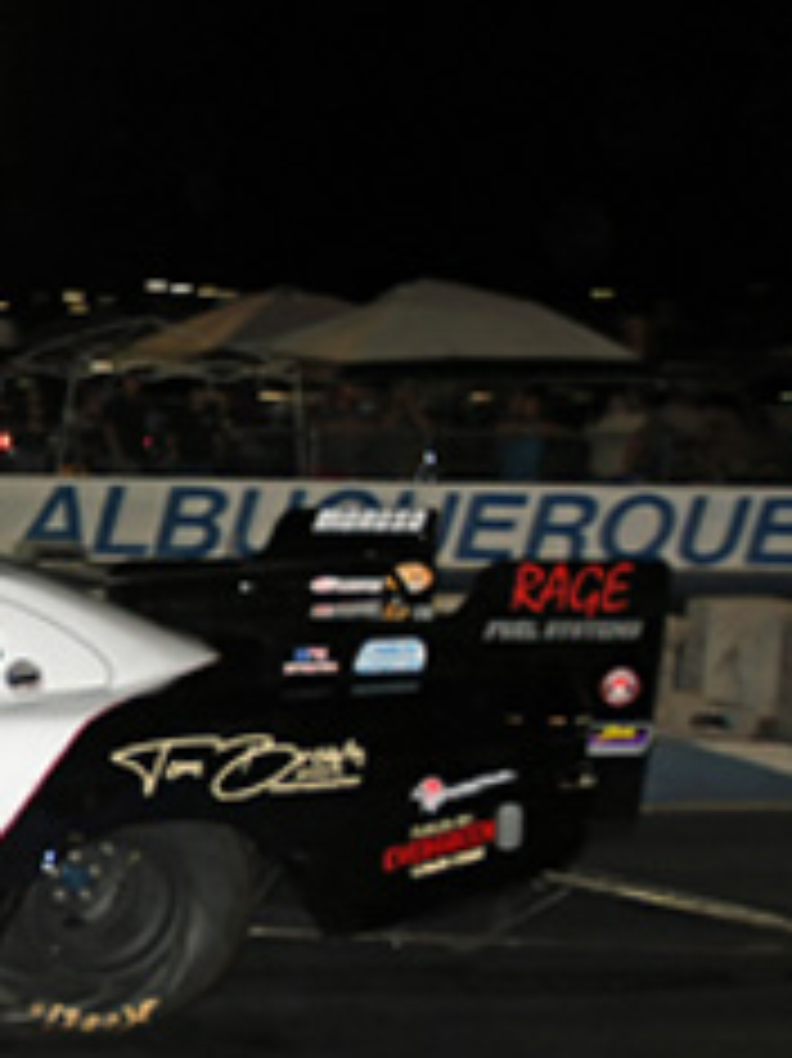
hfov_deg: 21.7
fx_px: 1801
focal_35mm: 59
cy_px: 718
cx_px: -315
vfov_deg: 32.4
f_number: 2.8
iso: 400
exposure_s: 1/200
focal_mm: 16
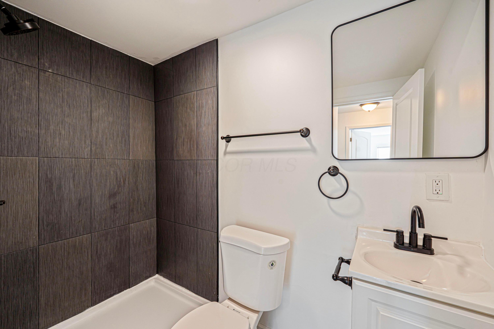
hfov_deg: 104.3
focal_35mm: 14
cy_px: 164
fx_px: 192
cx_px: 247
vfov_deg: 81.2
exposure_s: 1/25
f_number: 8
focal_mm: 14
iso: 250
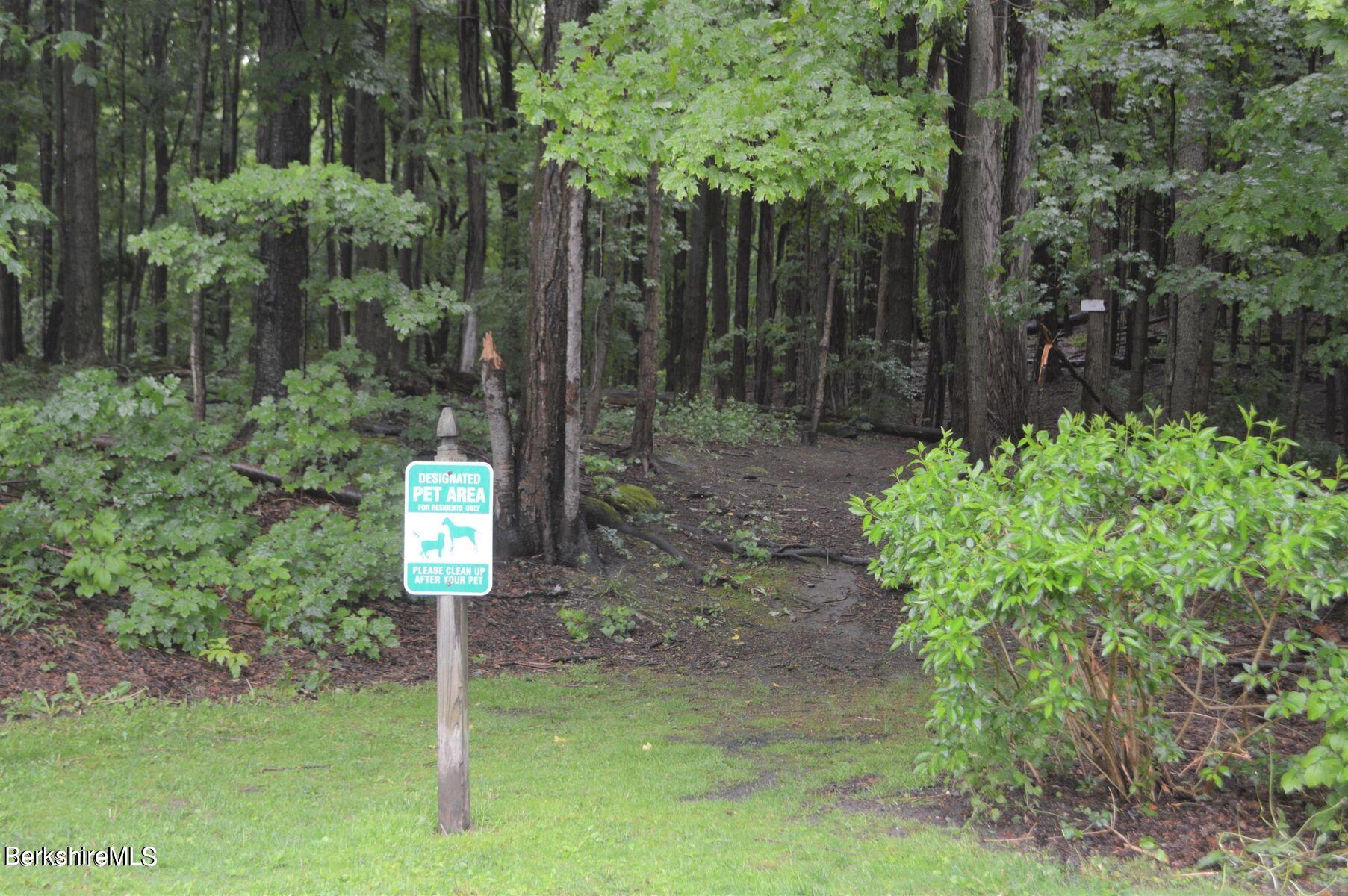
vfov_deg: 25.7
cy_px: 448
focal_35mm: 52
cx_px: 674
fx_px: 1964
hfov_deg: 37.9
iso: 400
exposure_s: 1/60
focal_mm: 35
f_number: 5
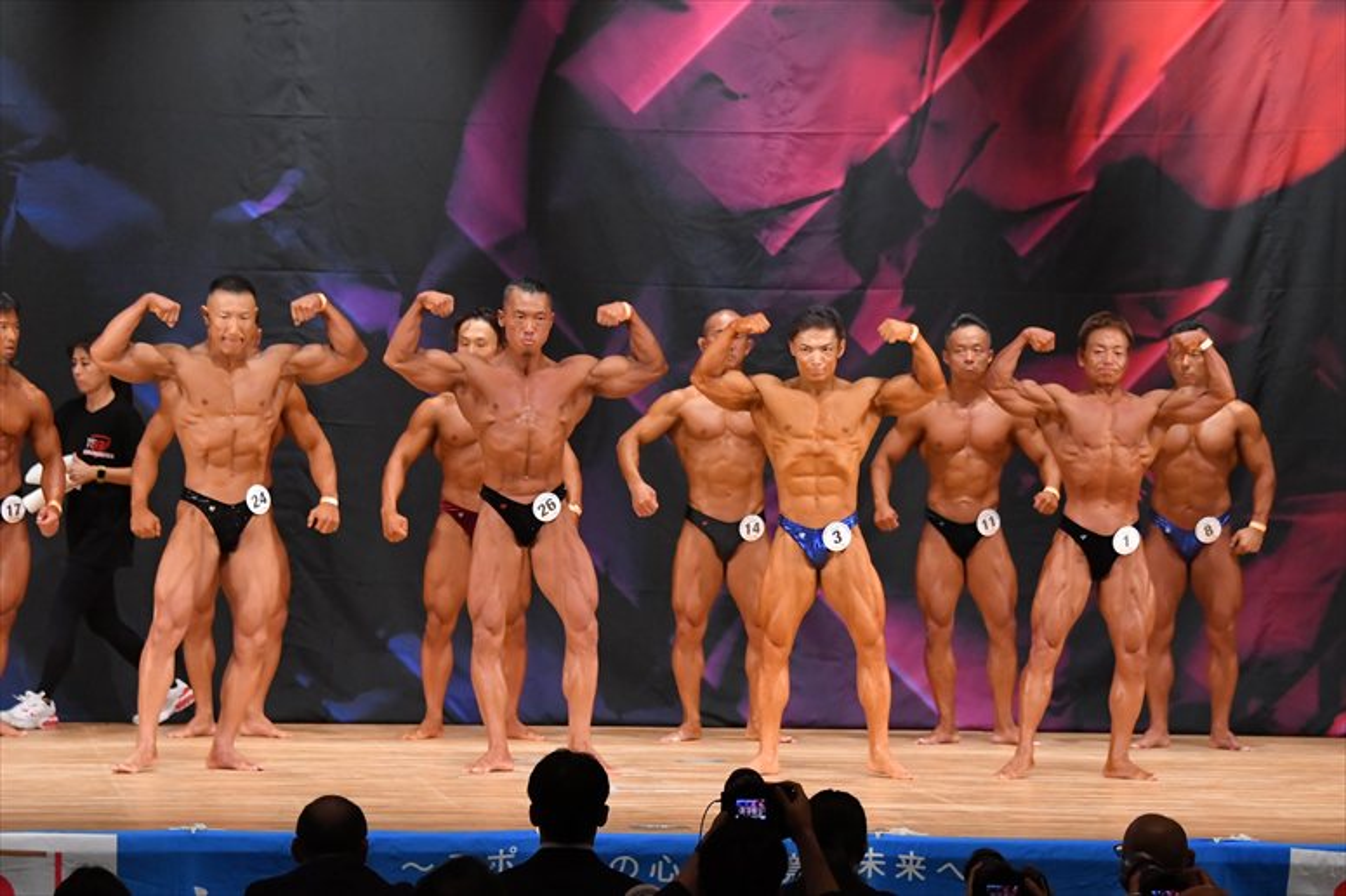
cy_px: 448
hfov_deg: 11.8
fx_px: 6503
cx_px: 673
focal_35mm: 174
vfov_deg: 7.9
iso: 5600
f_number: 5.6
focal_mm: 116
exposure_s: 1/400
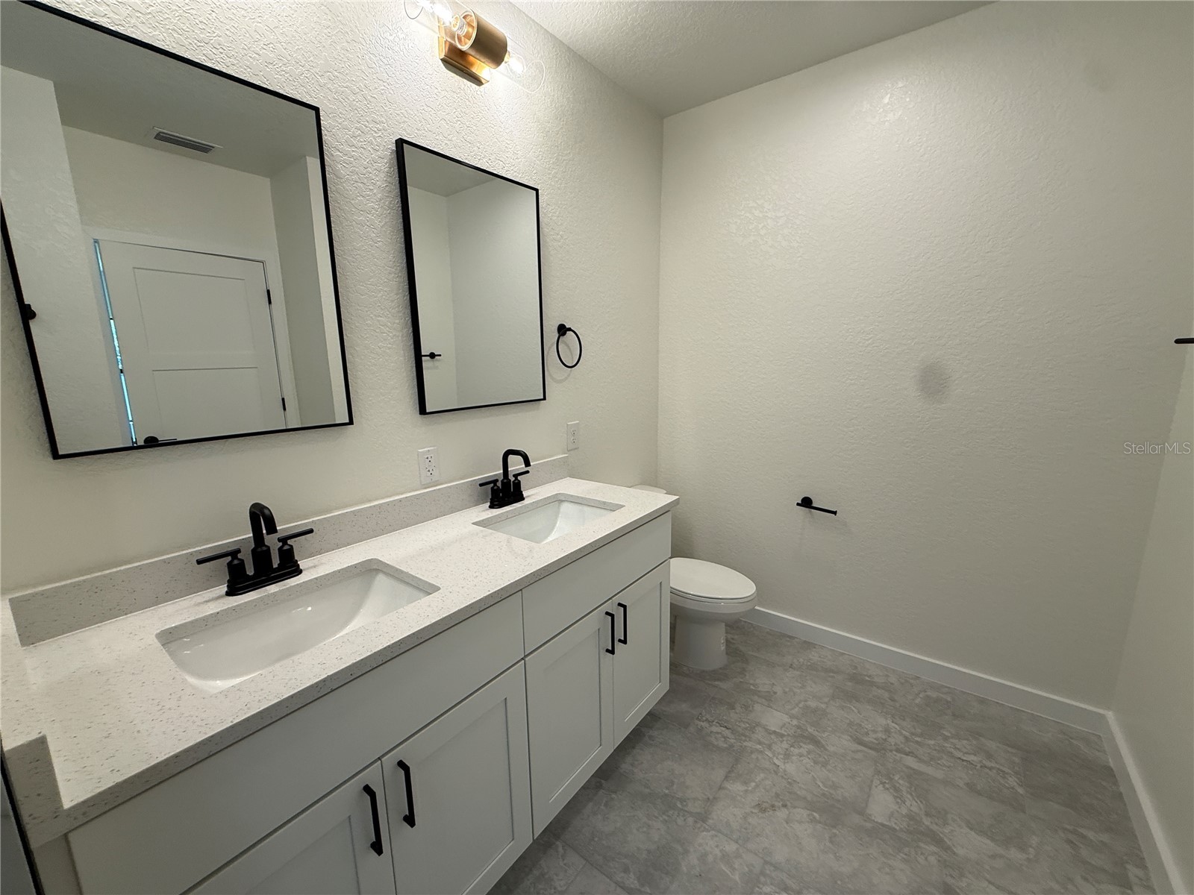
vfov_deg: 85.7
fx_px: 483
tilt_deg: -10.8
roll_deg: +0.3
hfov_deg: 102.1
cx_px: 597
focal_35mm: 14
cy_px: 448
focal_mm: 2.22
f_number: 2.2
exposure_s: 1/120
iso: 125
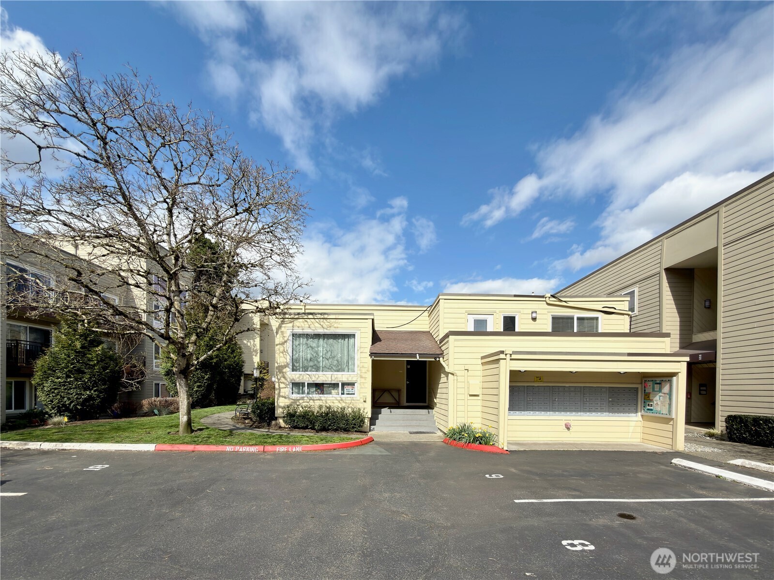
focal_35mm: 14
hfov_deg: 102.1
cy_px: 290
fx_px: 313
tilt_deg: +6.2
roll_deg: +0.4
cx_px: 387
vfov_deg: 85.7
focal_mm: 2.22
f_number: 2.2
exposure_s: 1/799
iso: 16
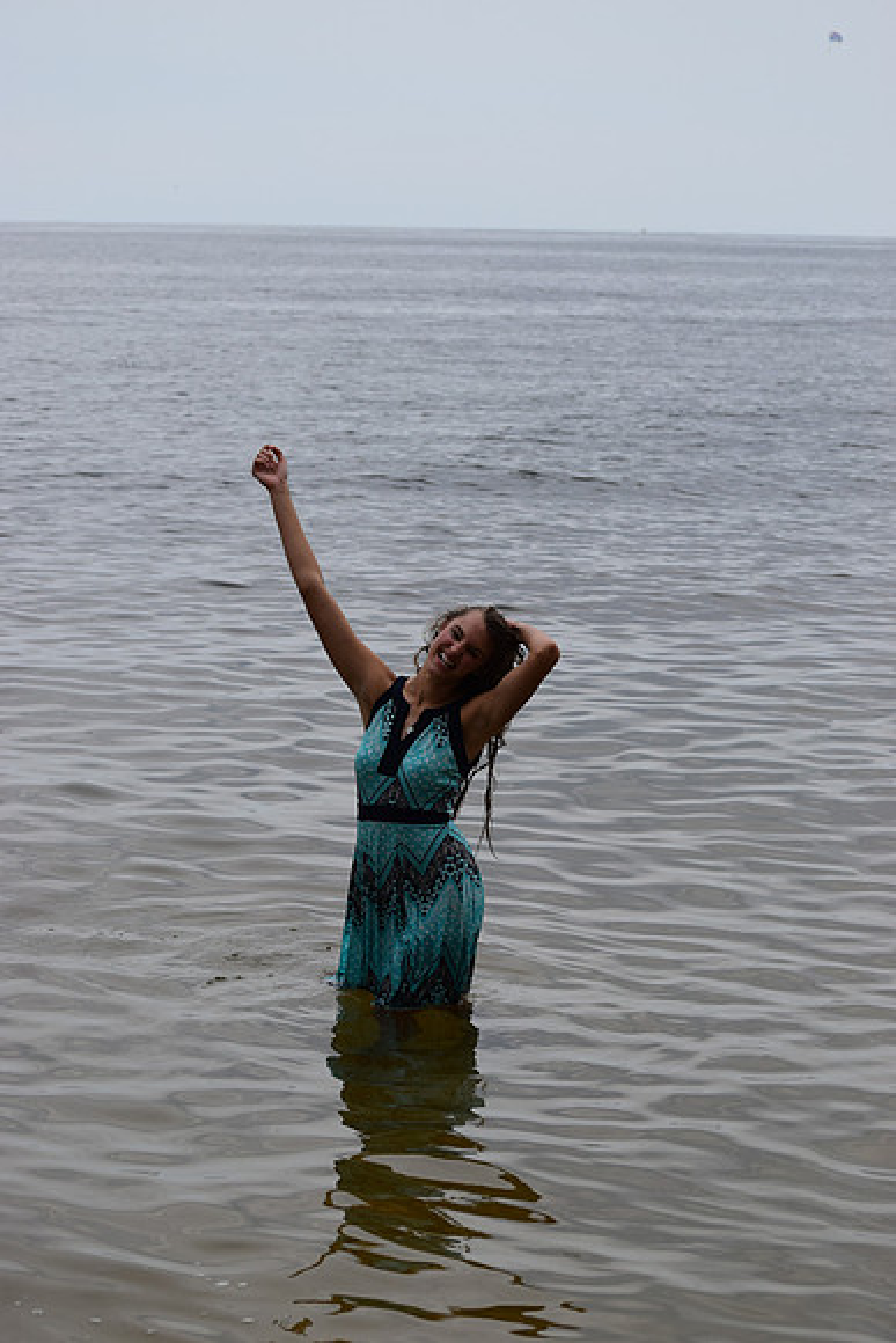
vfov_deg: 22.6
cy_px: 672
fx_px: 3358
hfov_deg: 15.2
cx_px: 448
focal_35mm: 90
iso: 400
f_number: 5.6
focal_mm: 60
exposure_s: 1/1250
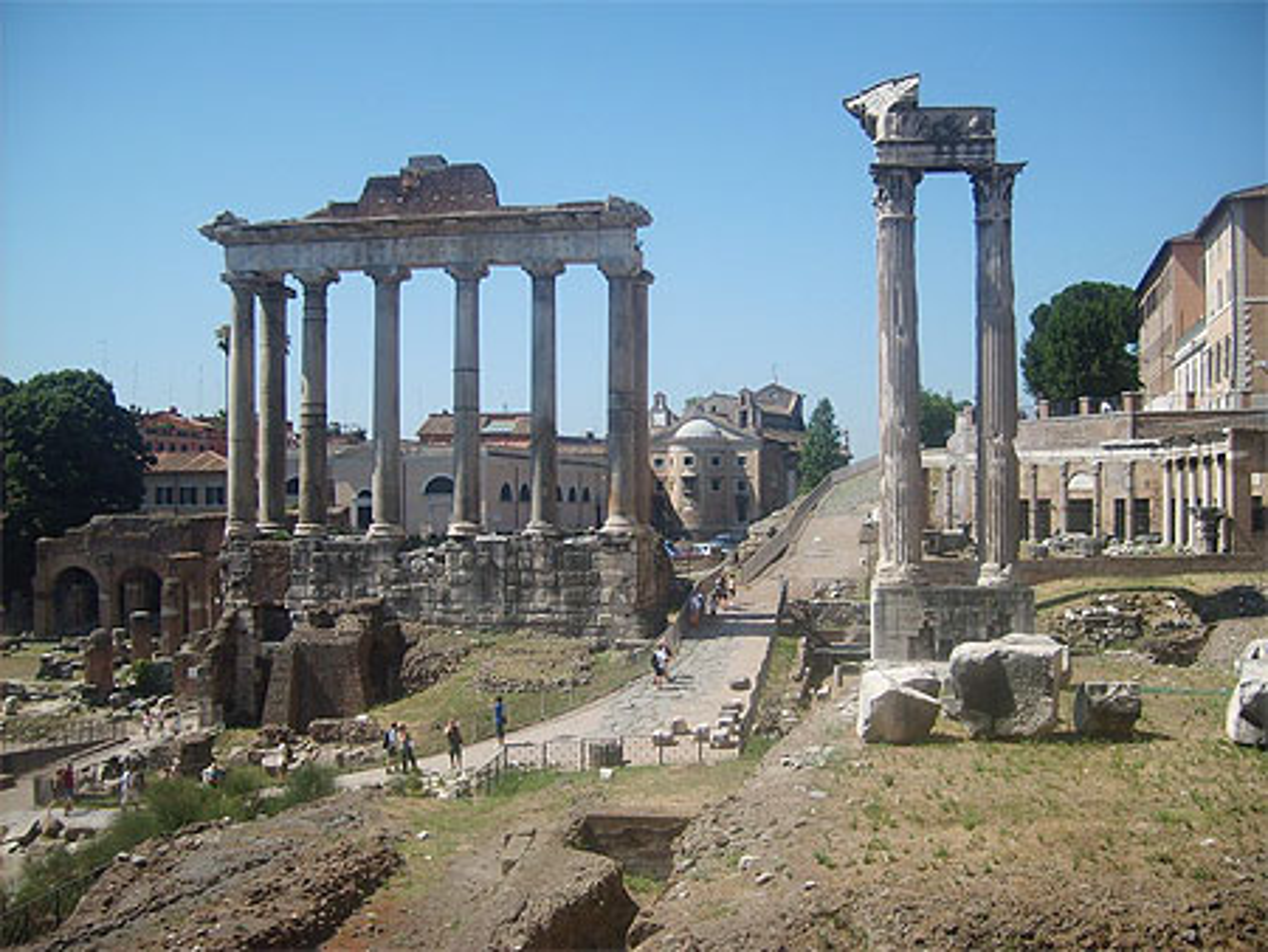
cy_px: 476
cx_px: 634
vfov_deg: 40.7
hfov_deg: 52.6
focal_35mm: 35
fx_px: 1283
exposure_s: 1/180
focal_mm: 5.8
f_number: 7.1
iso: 50
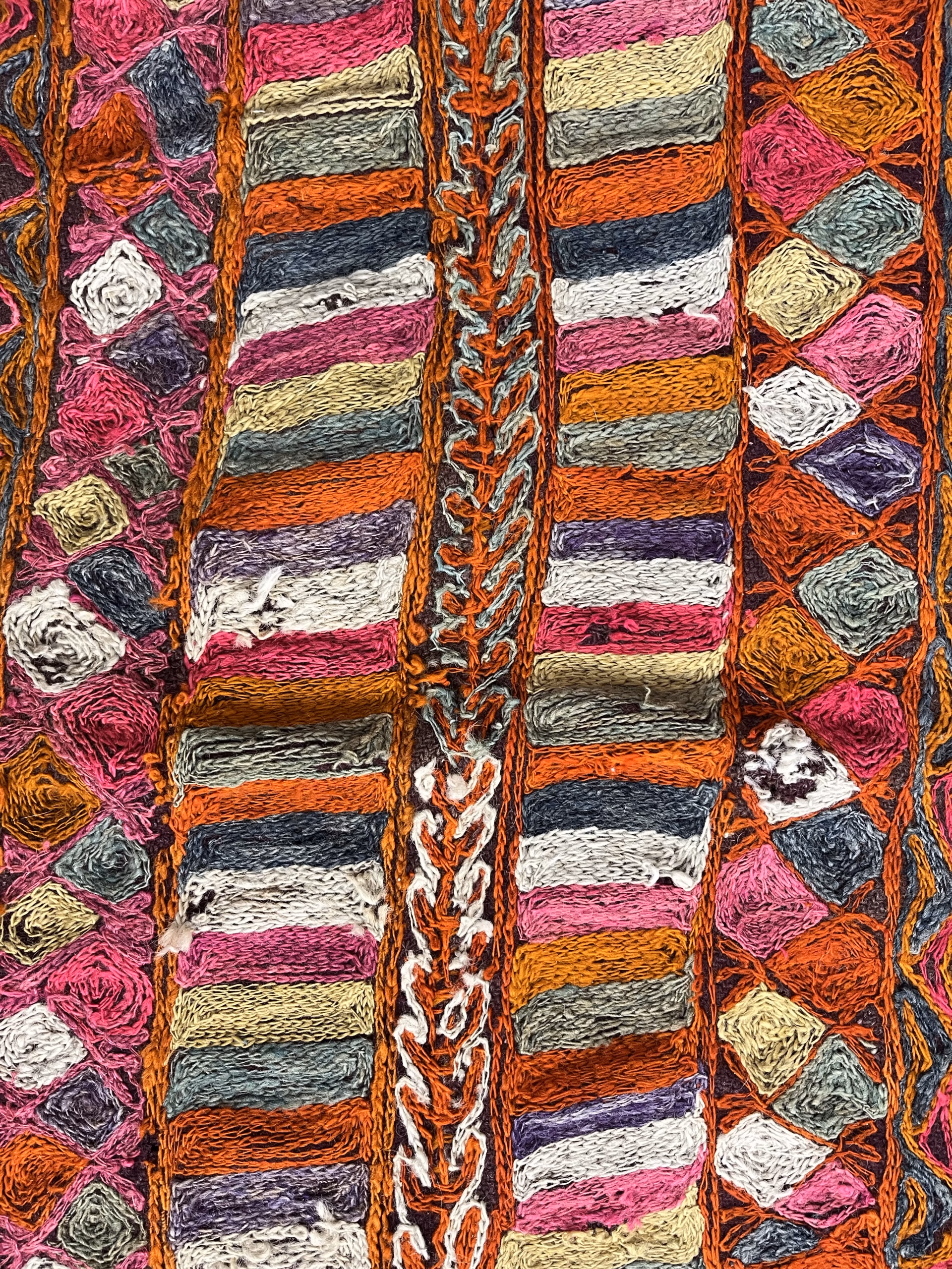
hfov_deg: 53.1
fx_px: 953
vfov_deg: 67.3
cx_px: 476
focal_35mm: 26
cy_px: 634
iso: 320
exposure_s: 1/60
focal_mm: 5.1
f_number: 1.6
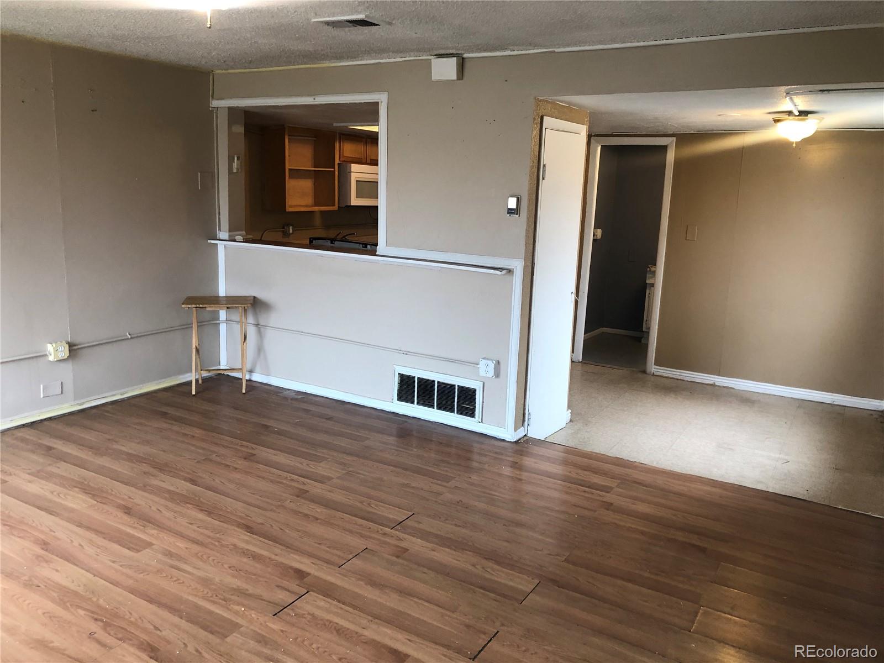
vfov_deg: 49.7
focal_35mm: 28
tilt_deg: -11.3
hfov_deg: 63.4
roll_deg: -1.1
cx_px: 442
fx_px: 715
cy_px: 332
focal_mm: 3.99
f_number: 1.8
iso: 32
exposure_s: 1/30
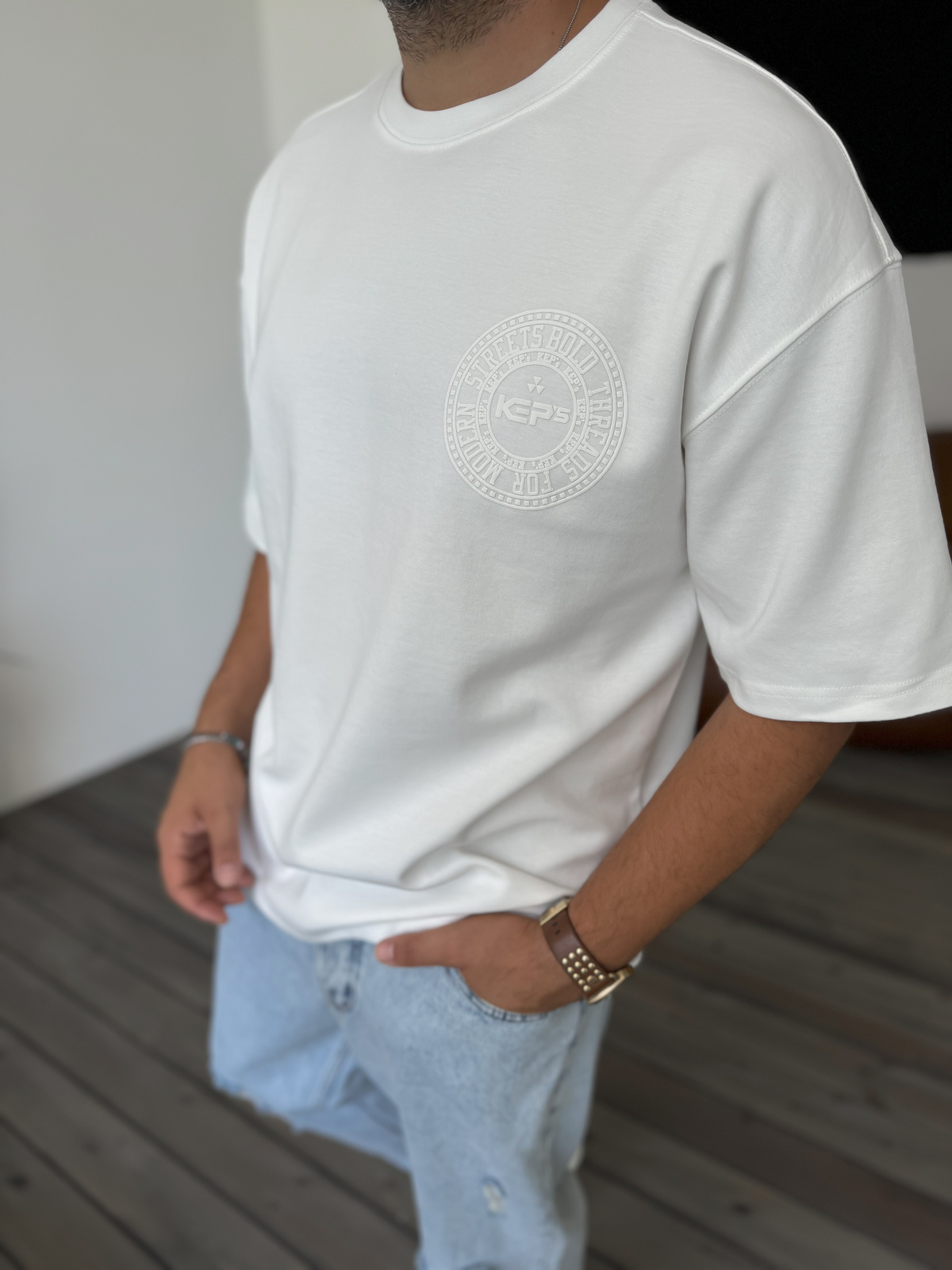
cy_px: 635
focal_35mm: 24
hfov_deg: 56.8
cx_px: 476
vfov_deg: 71.6
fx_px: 880
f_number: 1.8
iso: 64
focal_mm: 6.76
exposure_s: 1/120
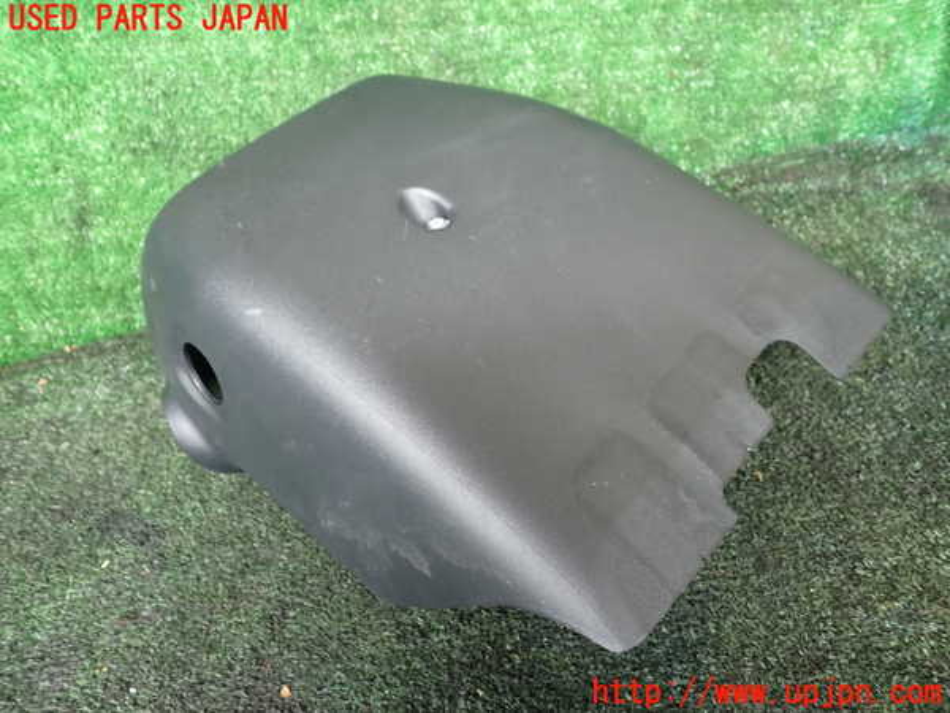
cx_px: 475
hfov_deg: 60.0
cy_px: 356
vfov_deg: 46.8
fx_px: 823
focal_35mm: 30
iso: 200
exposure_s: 1/60
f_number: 2.3
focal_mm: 5.4
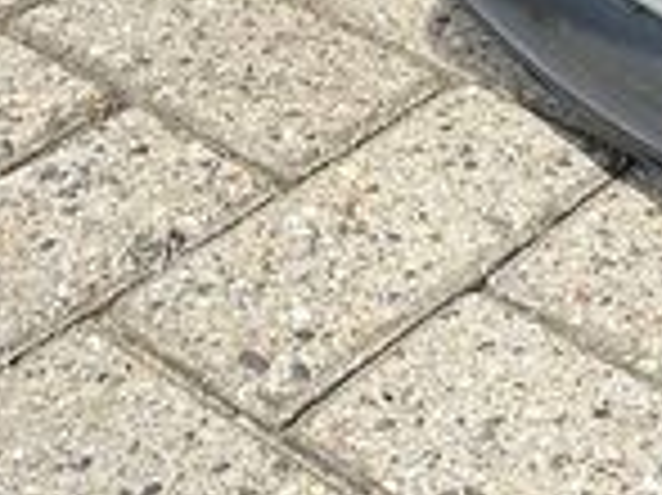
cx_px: 734
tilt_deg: -14.7
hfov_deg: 16.9
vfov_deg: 11.5
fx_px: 2159
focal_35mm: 113
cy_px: -558
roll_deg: -2.8
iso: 50
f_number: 1.5
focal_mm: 5.7
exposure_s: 1/1079
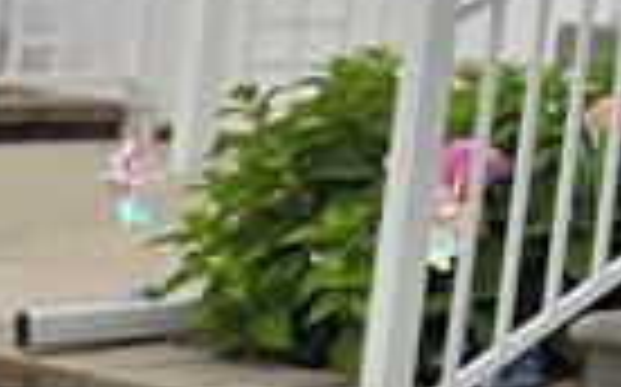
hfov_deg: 8.5
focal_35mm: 181
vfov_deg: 7.0
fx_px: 3061
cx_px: 2182
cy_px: -392
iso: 25
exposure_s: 1/1659
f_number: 1.8
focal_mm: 5.4
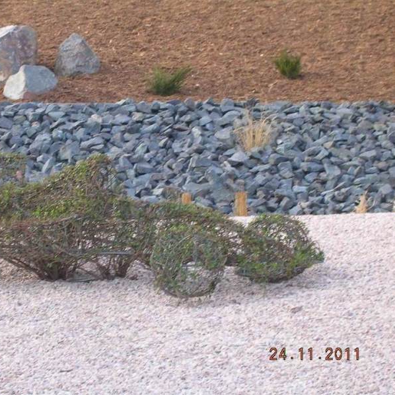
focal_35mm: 136
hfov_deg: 12.8
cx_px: 139
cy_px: 198
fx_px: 1756
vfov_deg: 12.8
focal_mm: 17.4
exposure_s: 1/29.5
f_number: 4.9
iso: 50
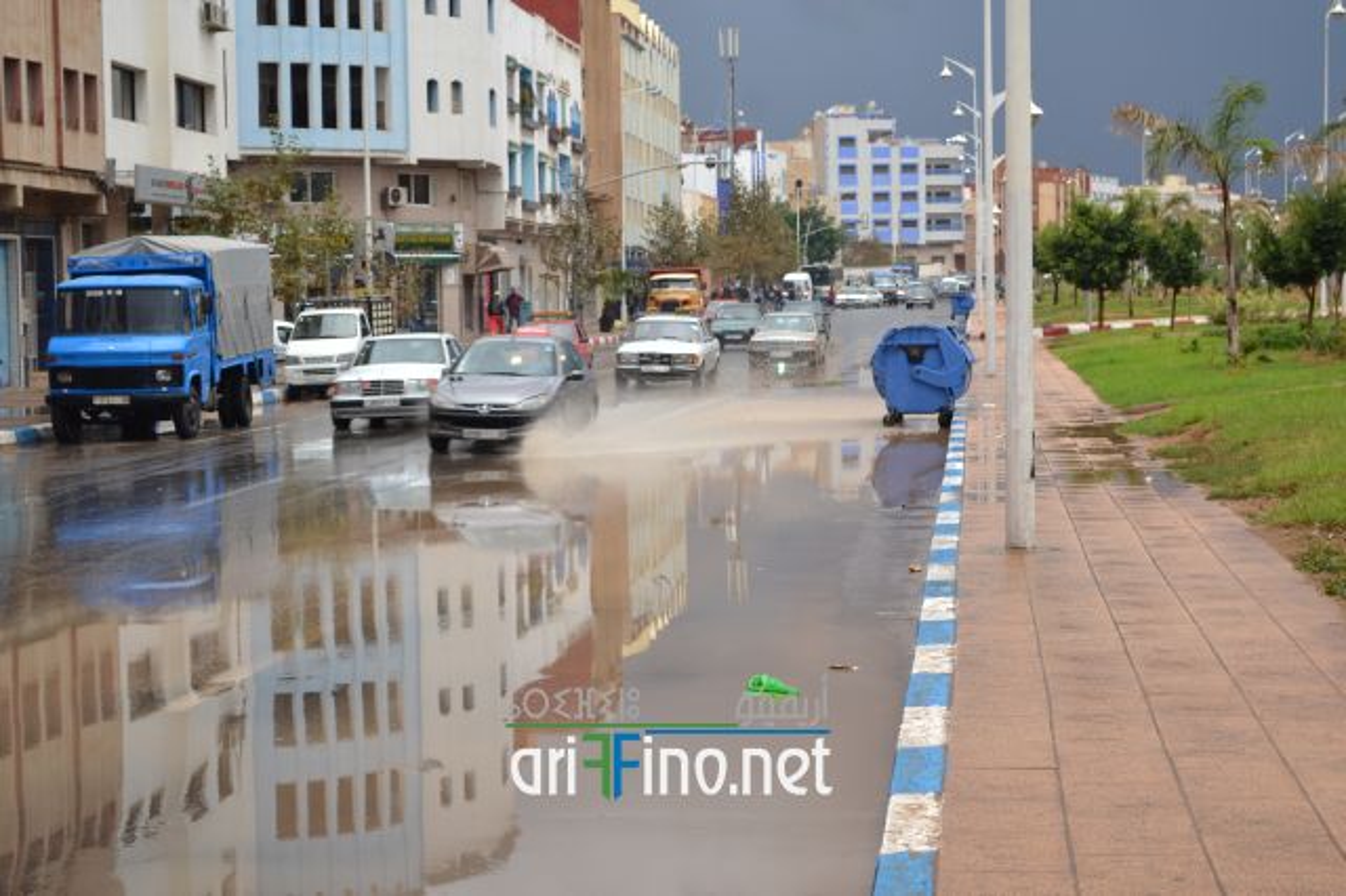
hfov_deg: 28.1
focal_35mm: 72
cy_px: 448
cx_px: 673
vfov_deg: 18.9
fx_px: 2690
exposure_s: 1/125
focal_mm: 48
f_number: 5.6
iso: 250
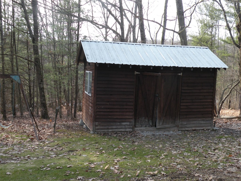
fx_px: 292
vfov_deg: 34.3
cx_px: 120
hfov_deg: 44.8
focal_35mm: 42
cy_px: 90
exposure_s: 1/82.7
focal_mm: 7.4
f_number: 3.5
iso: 64
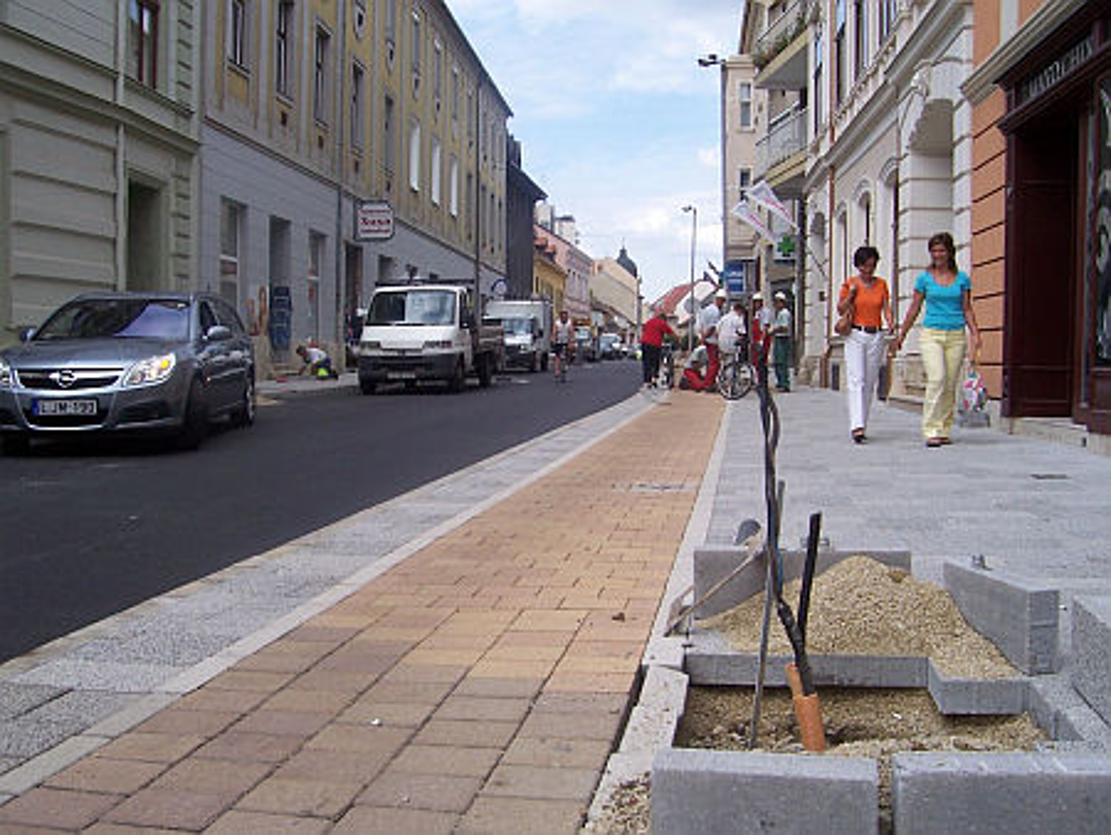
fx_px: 1092
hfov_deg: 53.9
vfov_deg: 41.8
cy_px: 418
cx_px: 556
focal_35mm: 34
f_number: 5.6
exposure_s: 1/350
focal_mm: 5.6
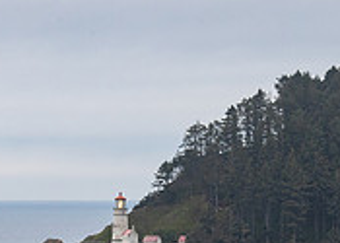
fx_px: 3554
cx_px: 205
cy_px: 282
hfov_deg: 5.5
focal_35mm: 368
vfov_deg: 3.9
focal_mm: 95
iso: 800
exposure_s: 1/125
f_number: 14
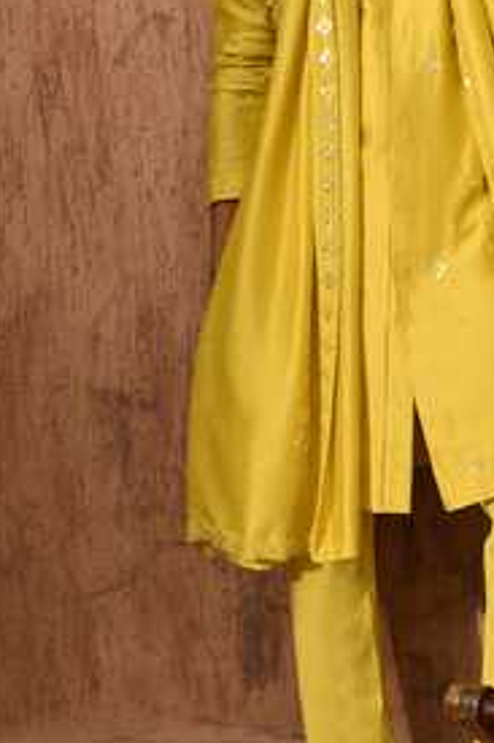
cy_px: 263
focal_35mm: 84
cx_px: 413
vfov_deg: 24.1
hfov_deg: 16.1
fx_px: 1731
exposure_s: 1/160
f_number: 8
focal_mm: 44
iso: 250
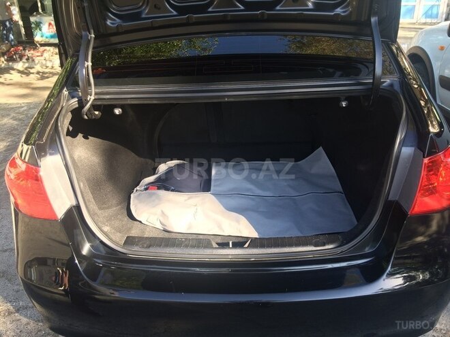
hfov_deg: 61.7
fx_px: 377
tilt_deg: -24.6
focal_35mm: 29
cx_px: 225
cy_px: 168
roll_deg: +1.2
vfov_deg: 48.2
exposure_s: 1/125
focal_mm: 4.15
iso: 32
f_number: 2.2
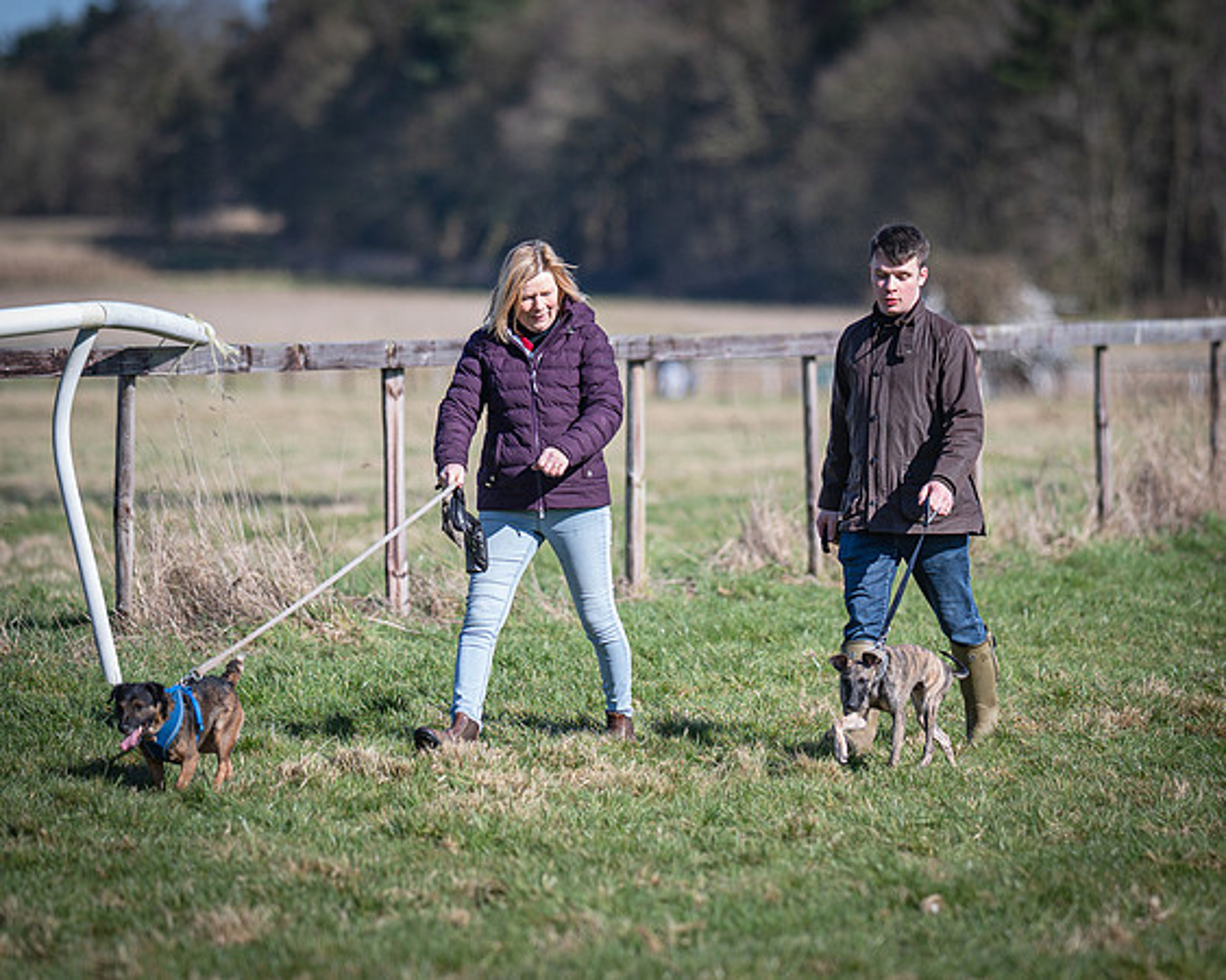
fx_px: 10618
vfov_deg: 5.3
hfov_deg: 6.6
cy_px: 464
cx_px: 780
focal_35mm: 293
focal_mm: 135
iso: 50
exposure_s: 1/2500
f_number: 1.8
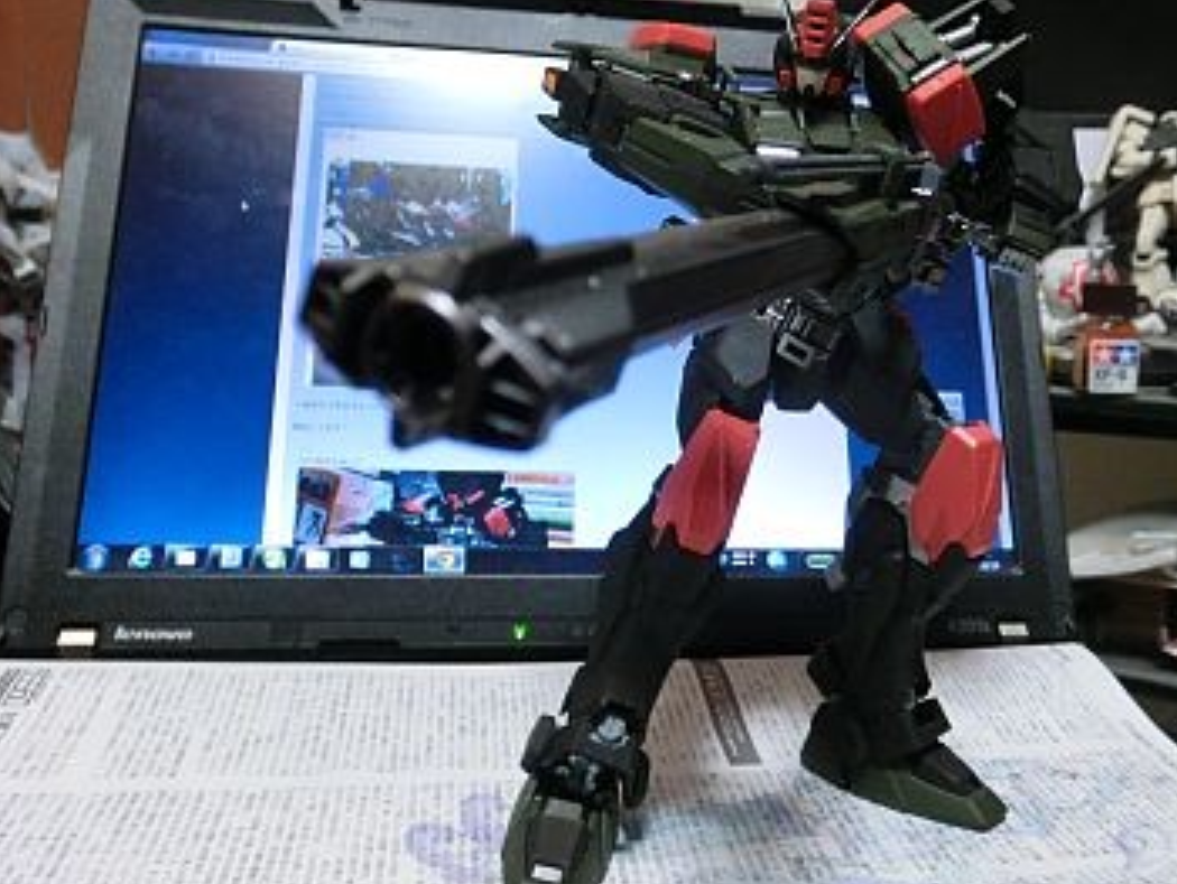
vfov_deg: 39.7
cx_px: 726
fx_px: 1225
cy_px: 397
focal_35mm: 36
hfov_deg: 50.9
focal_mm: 5
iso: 800
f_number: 3
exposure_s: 1/60
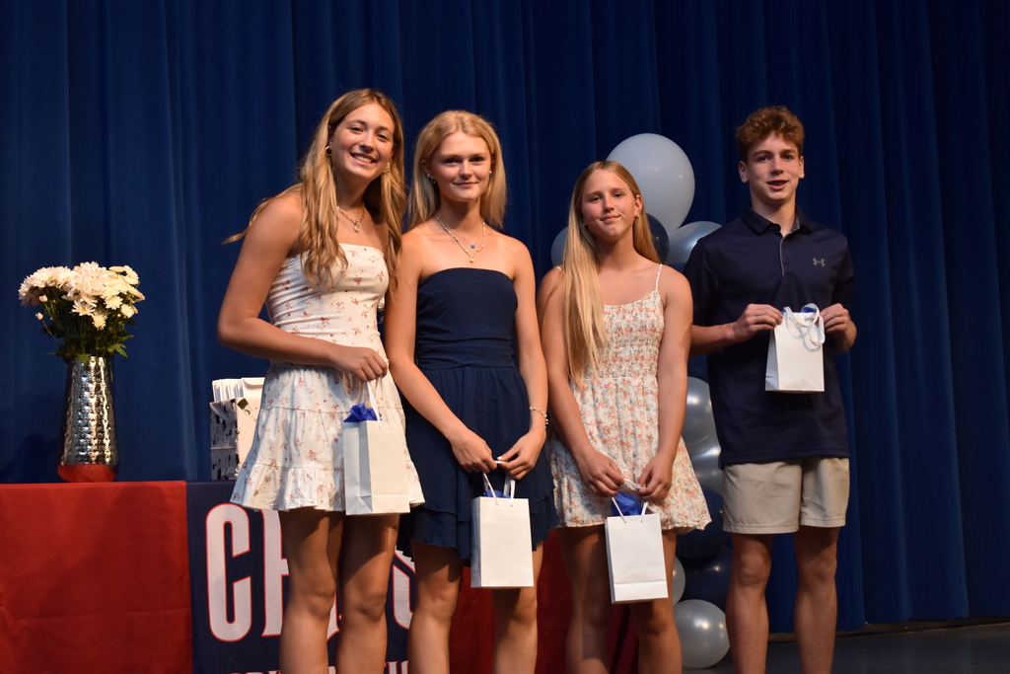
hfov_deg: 28.1
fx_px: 2020
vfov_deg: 18.9
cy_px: 337
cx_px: 505
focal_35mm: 72
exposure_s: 1/125
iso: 640
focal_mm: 48
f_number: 5.3
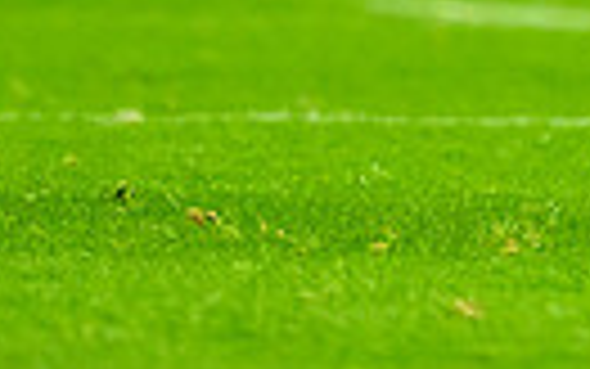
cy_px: -481
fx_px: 55208
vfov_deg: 0.4
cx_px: 1107
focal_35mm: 3432
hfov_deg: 0.6
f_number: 4
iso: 12800
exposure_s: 1/1000
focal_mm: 560
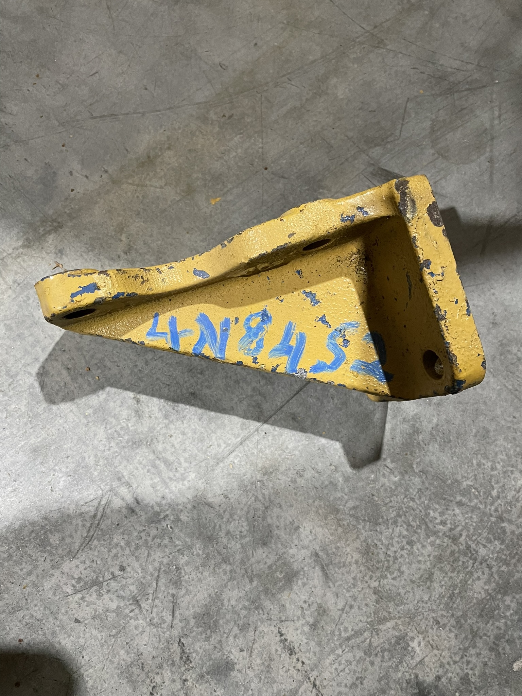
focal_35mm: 26
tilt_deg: -82.2
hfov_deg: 53.1
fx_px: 523
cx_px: 261
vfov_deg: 67.3
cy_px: 348
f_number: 1.6
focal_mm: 4.2
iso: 400
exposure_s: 1/60
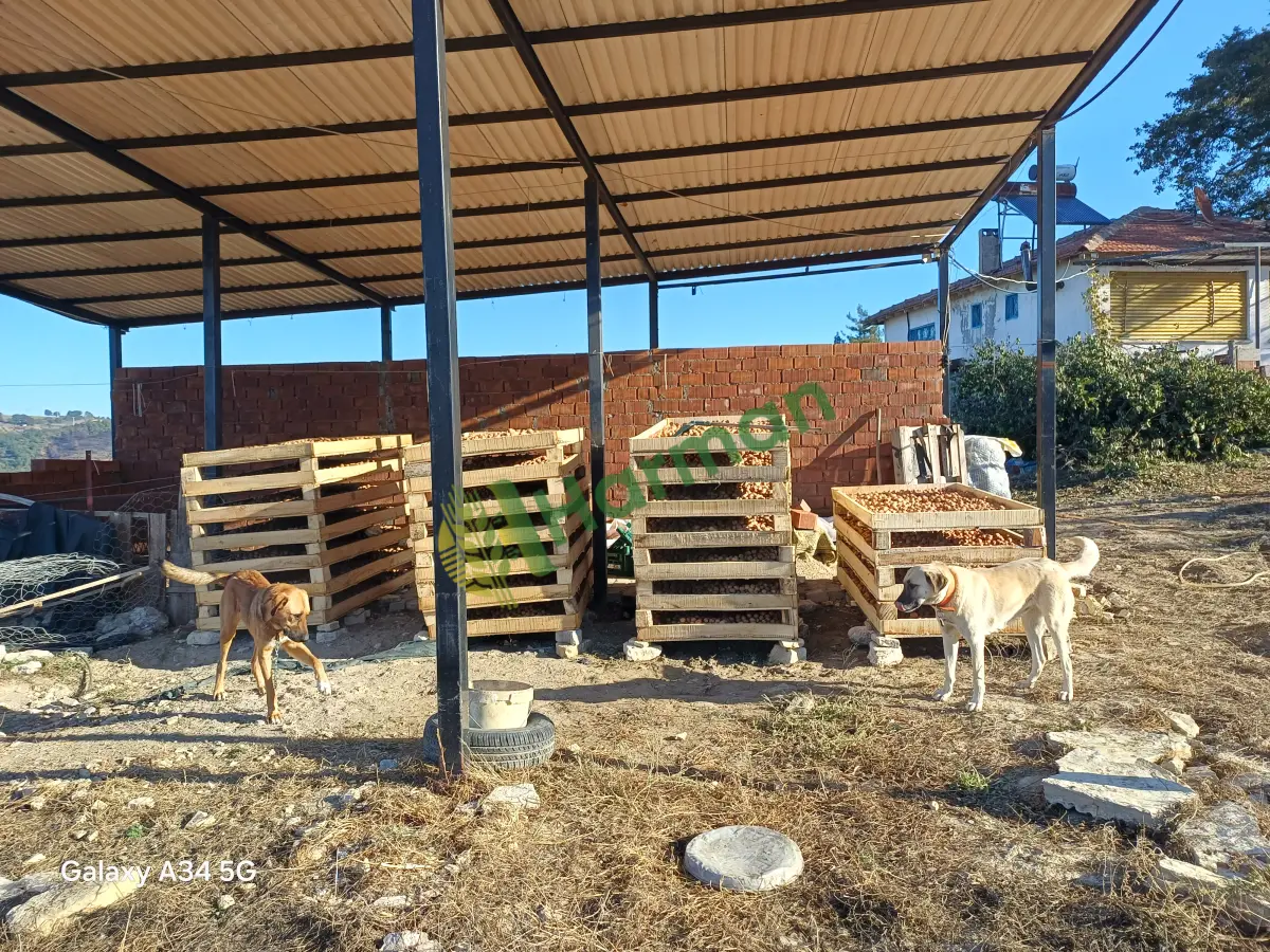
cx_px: 635
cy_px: 476
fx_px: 917
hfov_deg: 69.4
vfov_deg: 54.9
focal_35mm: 25
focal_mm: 4.65
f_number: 1.8
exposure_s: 1/621
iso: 50
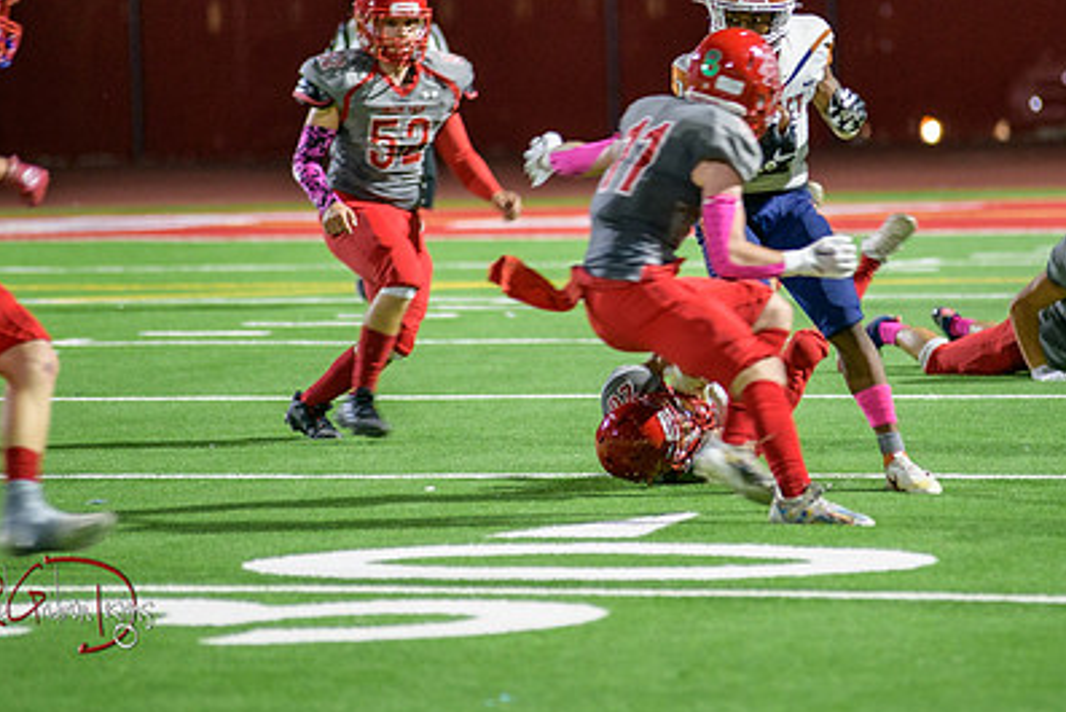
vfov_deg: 4.7
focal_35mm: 292
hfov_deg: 7.1
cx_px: 666
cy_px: 216
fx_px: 8649
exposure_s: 1/250
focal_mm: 200
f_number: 2.8
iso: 1600
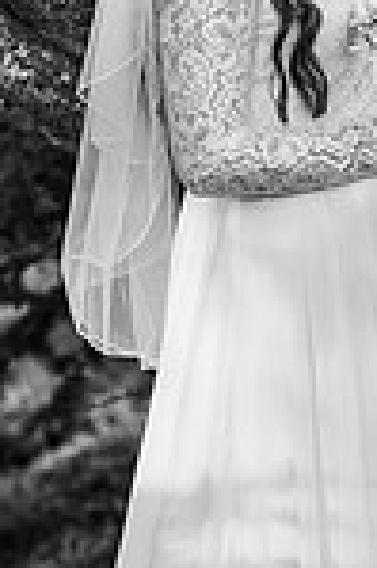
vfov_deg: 8.0
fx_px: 4046
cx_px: 387
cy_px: 248
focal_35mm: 257
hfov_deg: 5.3
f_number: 2.5
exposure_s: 1/800
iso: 100
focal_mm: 85
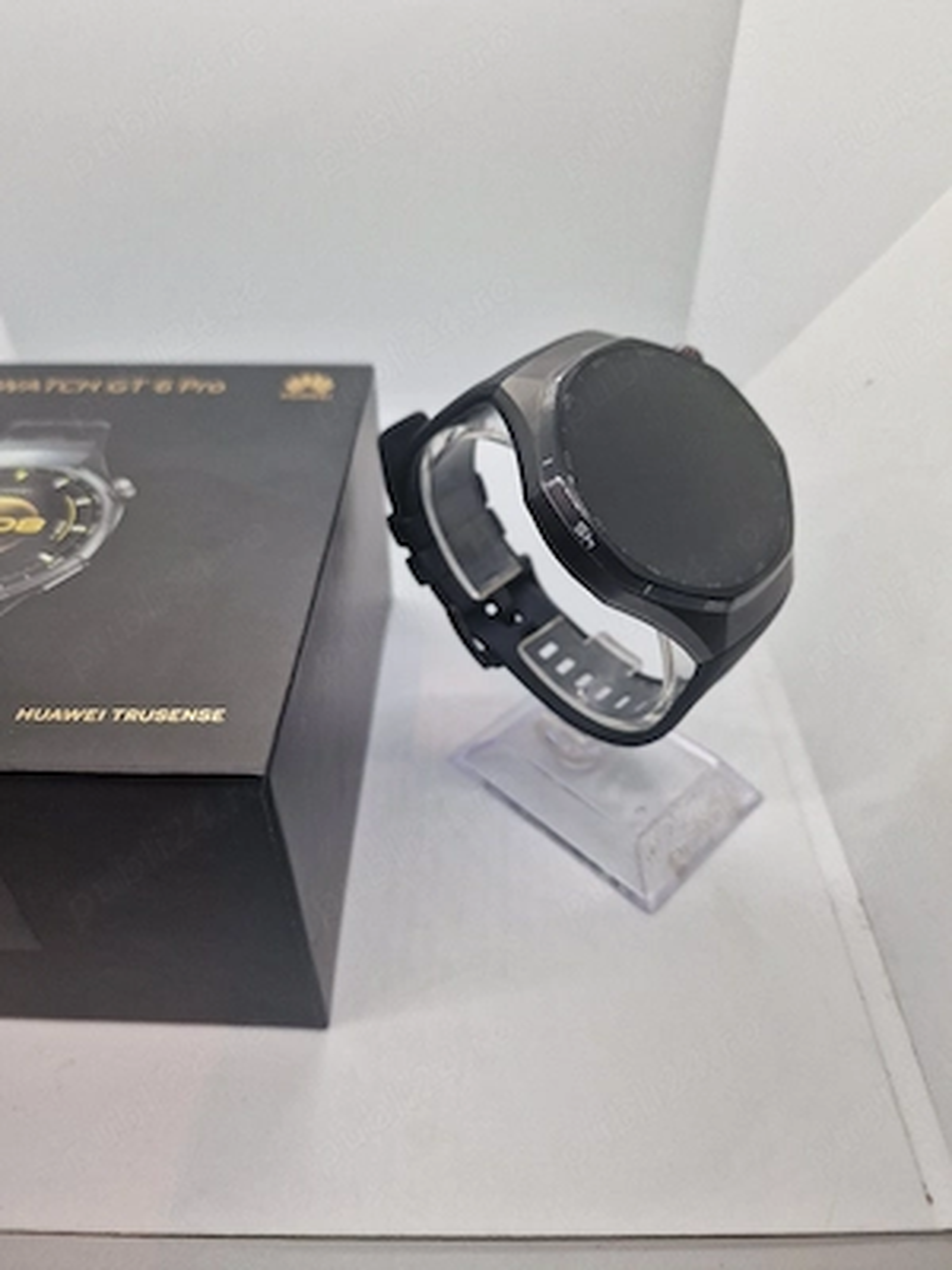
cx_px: 476
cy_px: 635
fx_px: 843
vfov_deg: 73.9
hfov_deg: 58.9
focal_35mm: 23
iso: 50
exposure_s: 1/182
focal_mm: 6.4
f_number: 1.8
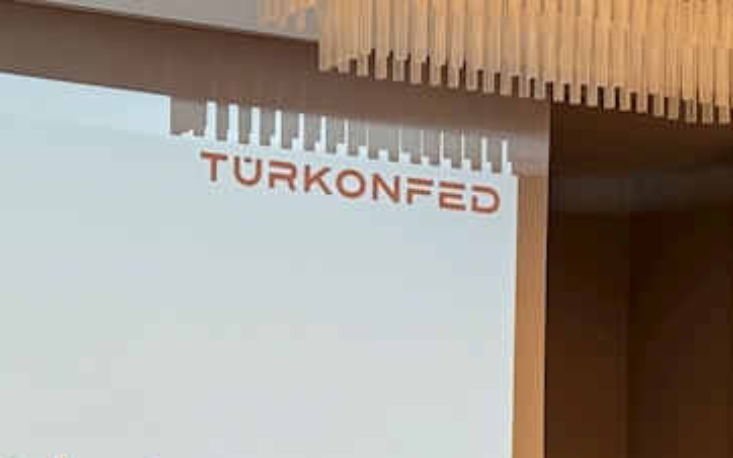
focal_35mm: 150
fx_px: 2996
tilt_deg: +0.9
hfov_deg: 13.9
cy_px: 648
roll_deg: -0.8
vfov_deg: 8.6
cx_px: 463
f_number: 1.78
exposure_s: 1/90
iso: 80
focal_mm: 6.76
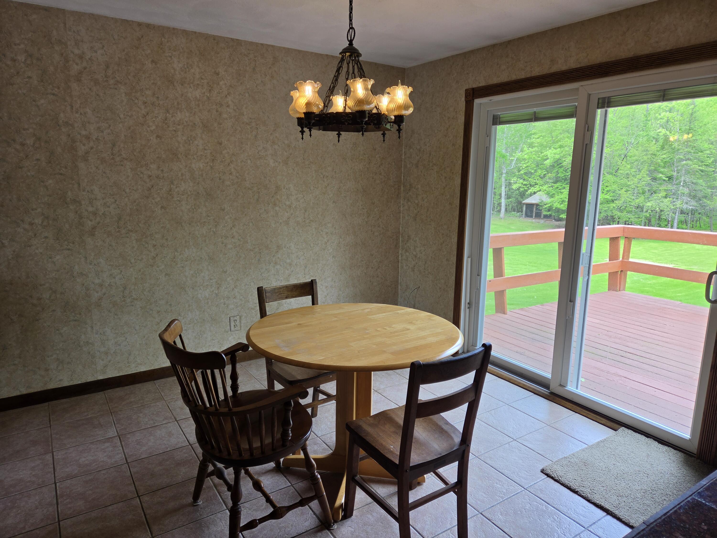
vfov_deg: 58.9
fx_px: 476
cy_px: 269
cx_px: 358
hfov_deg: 73.9
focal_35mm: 23
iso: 40
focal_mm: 5.4
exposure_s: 1/120
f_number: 1.8
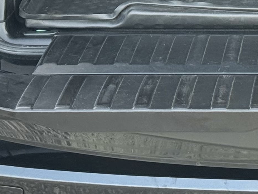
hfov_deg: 9.4
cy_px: -224
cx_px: 293
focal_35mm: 209
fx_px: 1558
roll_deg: +1.7
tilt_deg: -7.0
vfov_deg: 6.8
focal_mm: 6.76
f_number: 1.78
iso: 64
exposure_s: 1/179
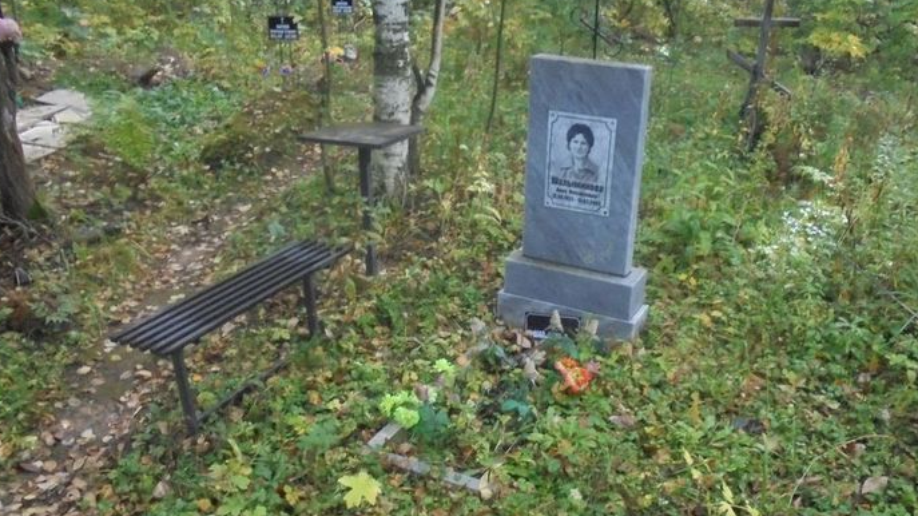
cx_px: 514
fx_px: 803
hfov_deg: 59.3
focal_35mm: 33
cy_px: 342
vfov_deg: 35.3
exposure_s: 1/200
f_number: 3.5
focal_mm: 4.6
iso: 400
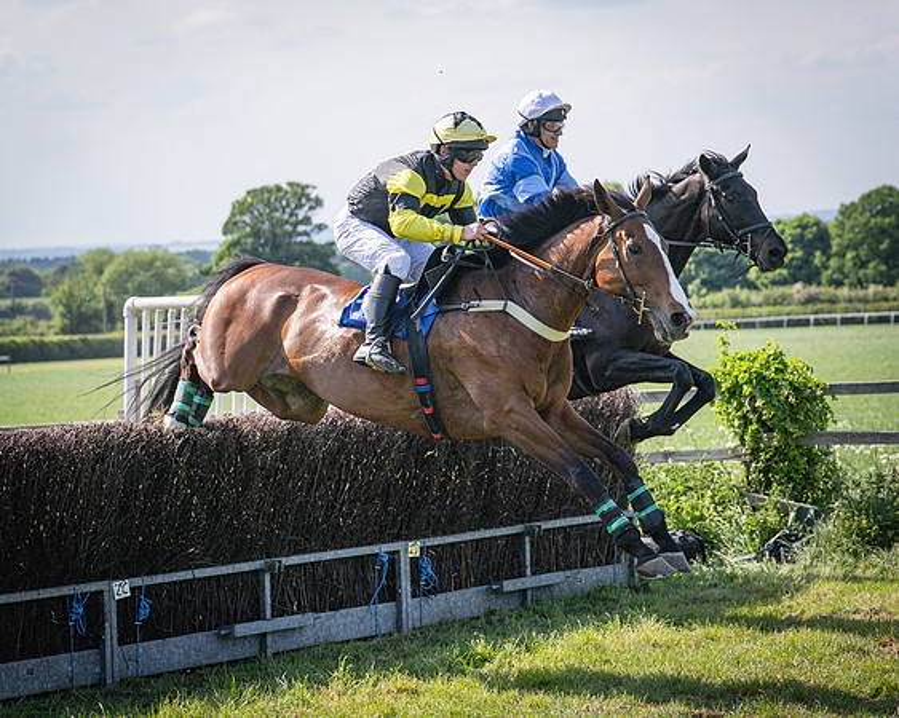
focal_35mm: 109
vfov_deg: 14.1
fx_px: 2908
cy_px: 347
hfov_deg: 17.6
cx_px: 505
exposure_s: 1/3200
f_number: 4
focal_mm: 70
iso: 400
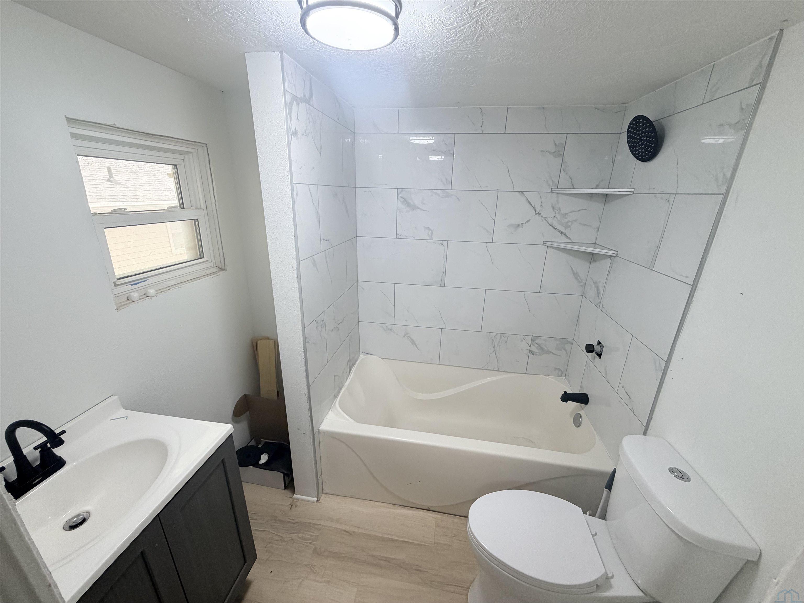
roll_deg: -1.5
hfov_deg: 102.1
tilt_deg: -19.3
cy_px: 302
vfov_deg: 85.7
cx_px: 402
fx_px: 325
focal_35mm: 14
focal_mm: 2.22
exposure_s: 1/120
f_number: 2.2
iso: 160
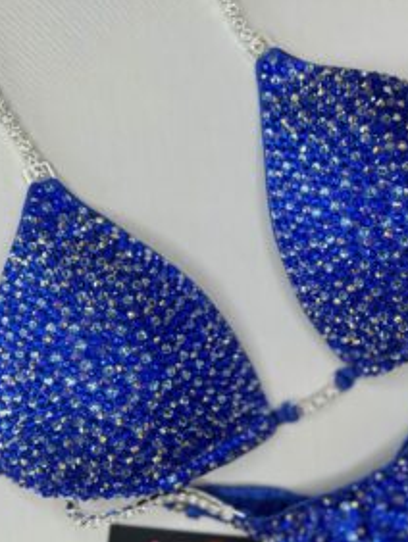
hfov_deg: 41.5
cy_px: 346
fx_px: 534
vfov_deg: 53.2
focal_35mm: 34
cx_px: 262
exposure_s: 1/362
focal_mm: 6.76
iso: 80
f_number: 1.78
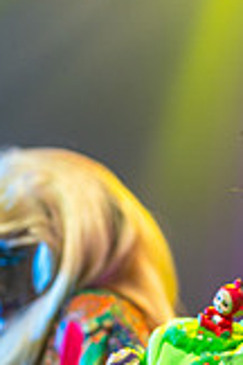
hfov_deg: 10.9
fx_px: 1266
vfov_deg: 16.3
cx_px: 248
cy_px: 260
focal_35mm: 125
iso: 250
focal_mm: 35
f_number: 1.4
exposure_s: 1/500
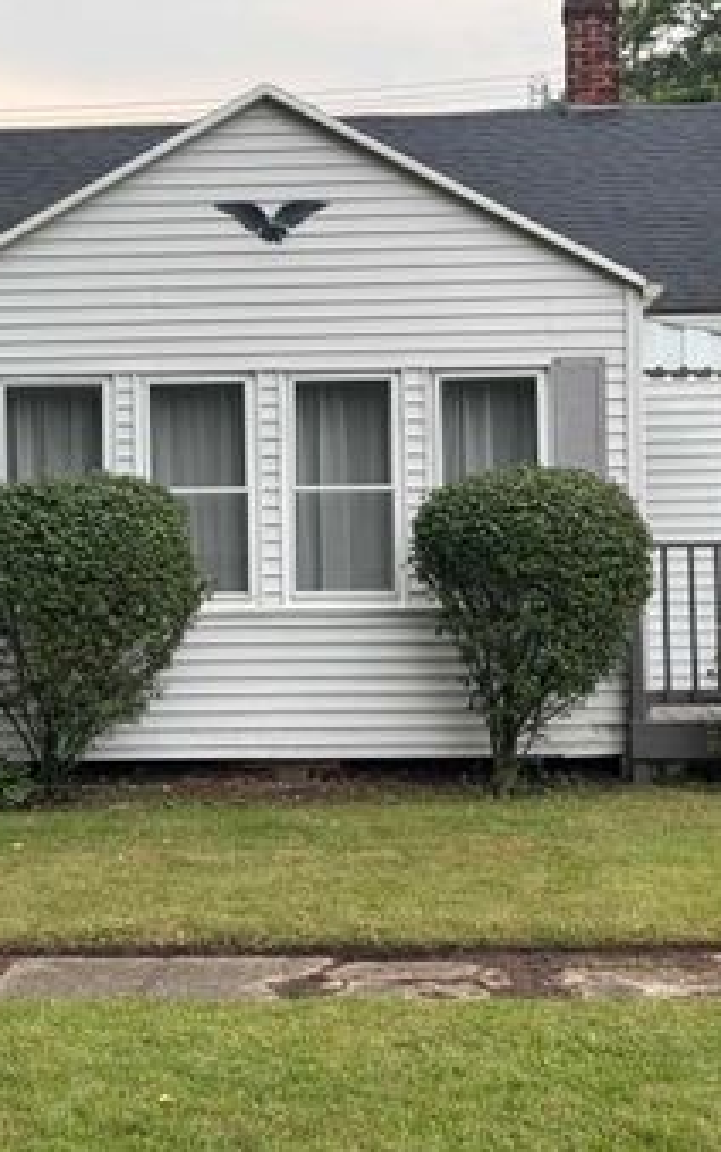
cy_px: 522
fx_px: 2357
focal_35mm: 75
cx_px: 306
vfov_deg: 27.5
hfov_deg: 17.4
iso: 64
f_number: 1.78
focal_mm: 6.76
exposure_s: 1/693
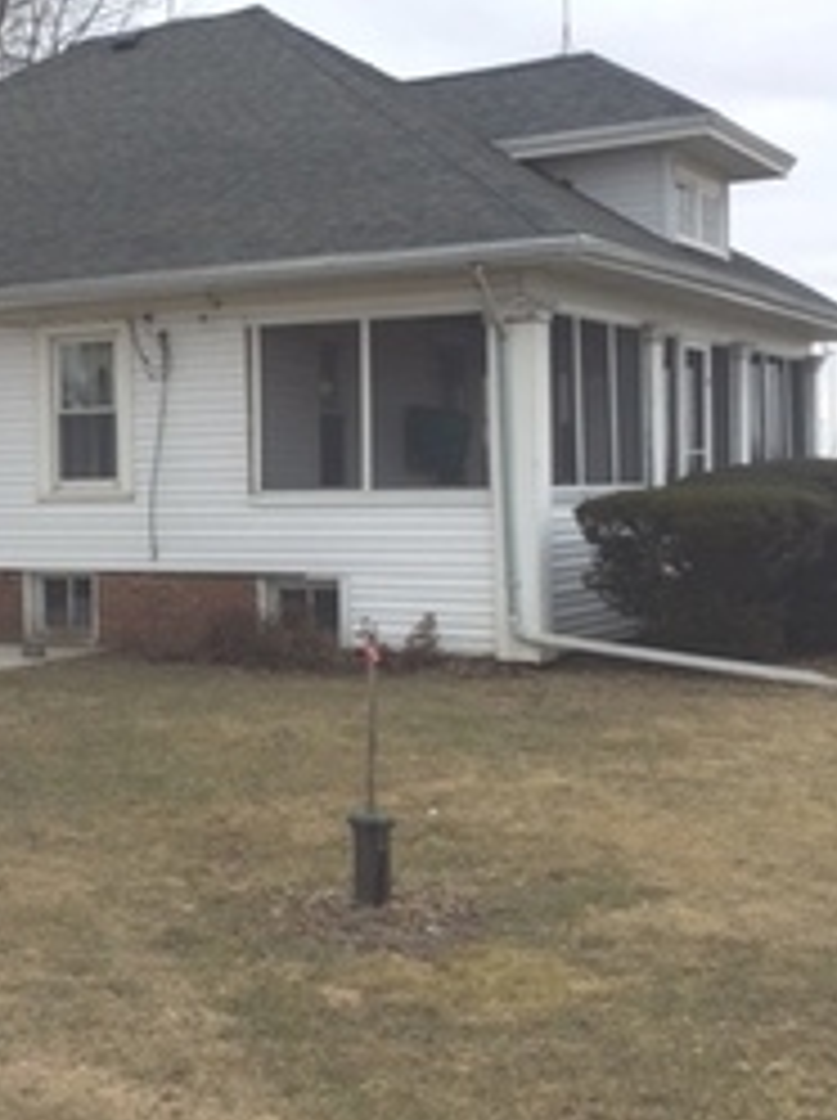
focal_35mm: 56
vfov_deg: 34.4
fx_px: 1810
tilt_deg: -0.5
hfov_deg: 25.1
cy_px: 490
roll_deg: +1.0
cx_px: 45
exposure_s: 1/608
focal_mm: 4.15
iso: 32
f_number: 2.2
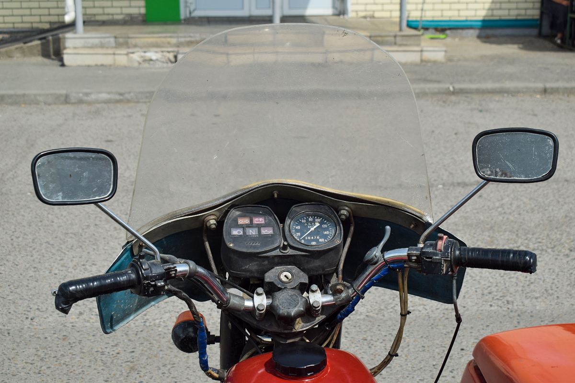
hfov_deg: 35.1
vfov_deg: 23.8
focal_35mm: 57
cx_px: 288
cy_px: 192
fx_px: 910
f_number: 7.1
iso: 200
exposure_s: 1/1000
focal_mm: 38
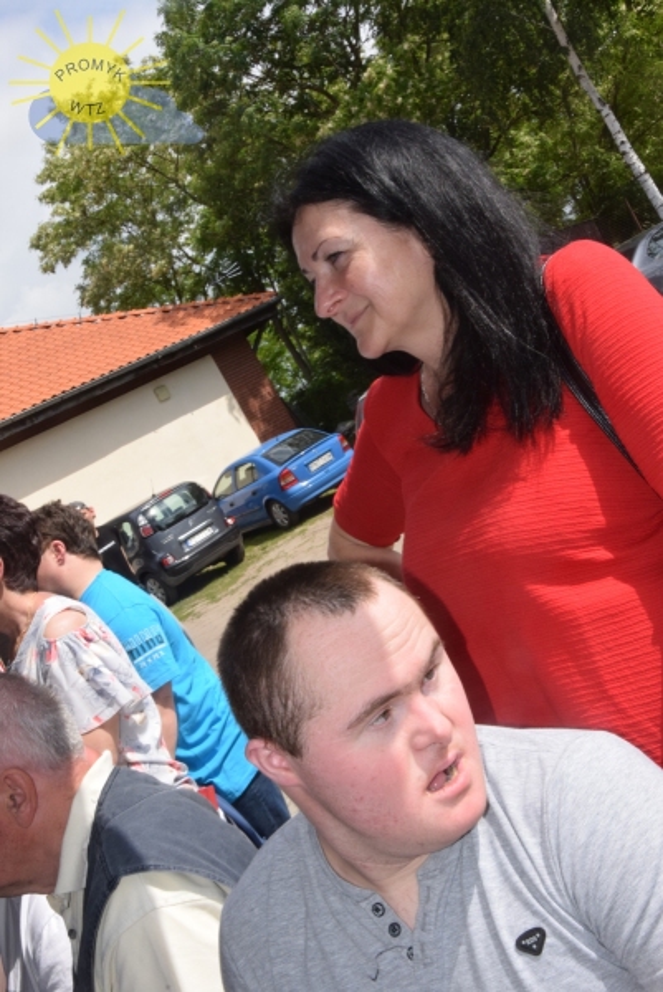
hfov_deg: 31.9
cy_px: 496
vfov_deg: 46.4
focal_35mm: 42
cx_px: 332
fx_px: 1158
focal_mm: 28
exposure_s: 1/200
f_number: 25
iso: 800
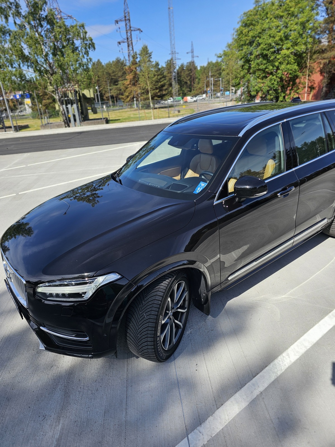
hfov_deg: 58.9
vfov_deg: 73.9
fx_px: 297
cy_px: 224
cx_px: 168
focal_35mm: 23
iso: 10
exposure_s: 1/548
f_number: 1.7
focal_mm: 6.3
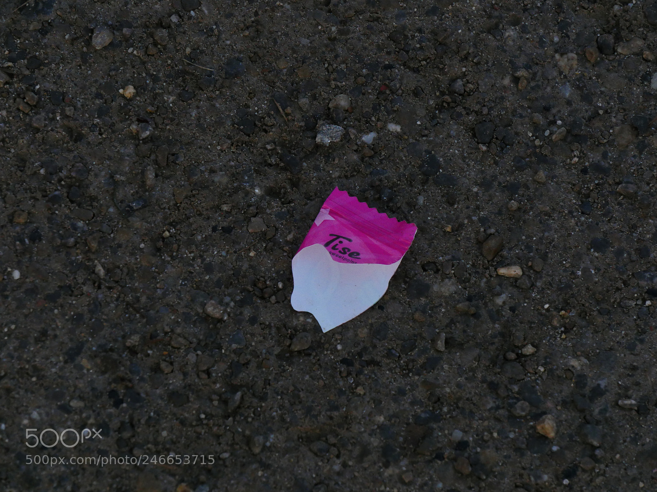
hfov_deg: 7.1
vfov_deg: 5.3
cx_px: 328
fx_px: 5314
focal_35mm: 280
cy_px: 246
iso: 1600
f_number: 9
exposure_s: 1/400
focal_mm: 140
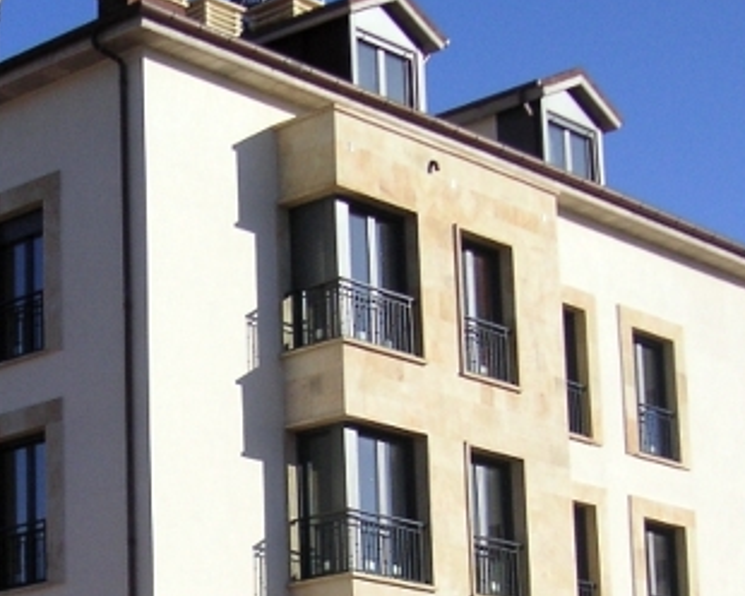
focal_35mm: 105
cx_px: 50
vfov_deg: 14.5
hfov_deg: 17.9
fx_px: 2315
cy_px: 568
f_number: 6.7
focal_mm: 6.1
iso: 50
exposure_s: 1/180
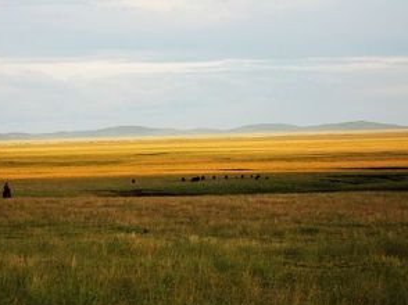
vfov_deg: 10.1
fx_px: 1719
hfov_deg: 13.5
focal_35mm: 146
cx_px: 165
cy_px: 121
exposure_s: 1/125
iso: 250
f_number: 5.3
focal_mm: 66
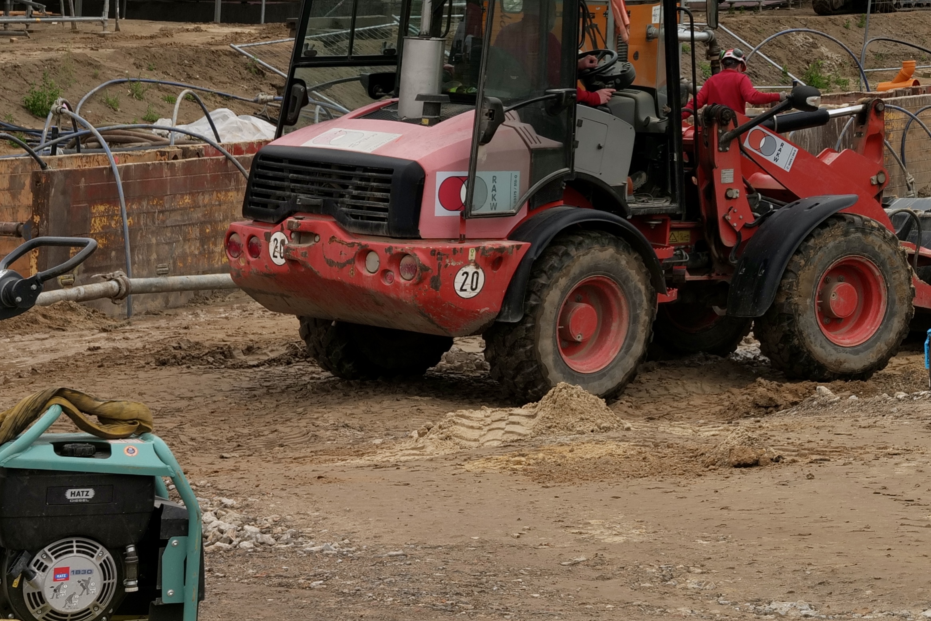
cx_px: 1588
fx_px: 3622
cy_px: -449
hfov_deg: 13.4
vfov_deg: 9.4
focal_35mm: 140
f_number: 9
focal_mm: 39
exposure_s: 1/160
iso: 100
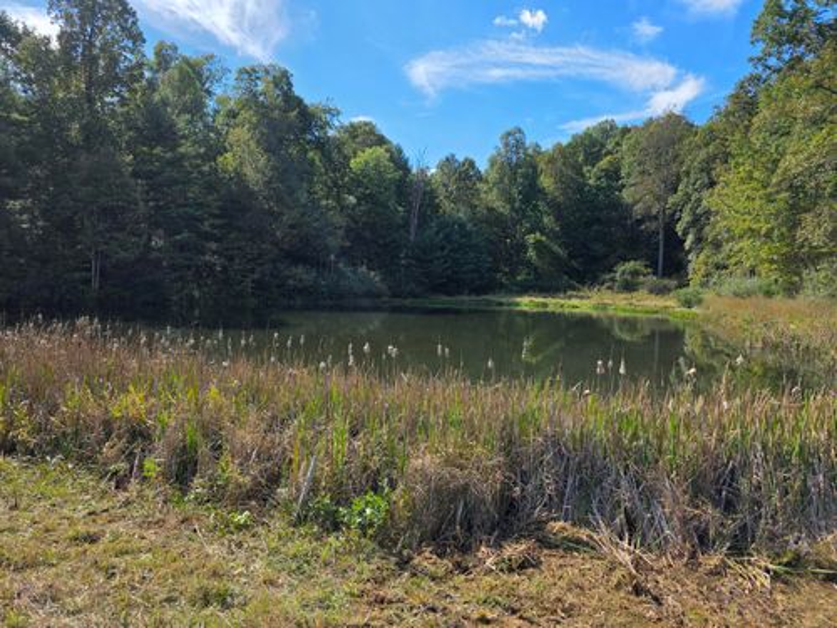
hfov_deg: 73.9
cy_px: 314
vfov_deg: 58.9
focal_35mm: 23
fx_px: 556
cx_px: 418
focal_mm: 6.3
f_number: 1.7
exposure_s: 1/3464
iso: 80
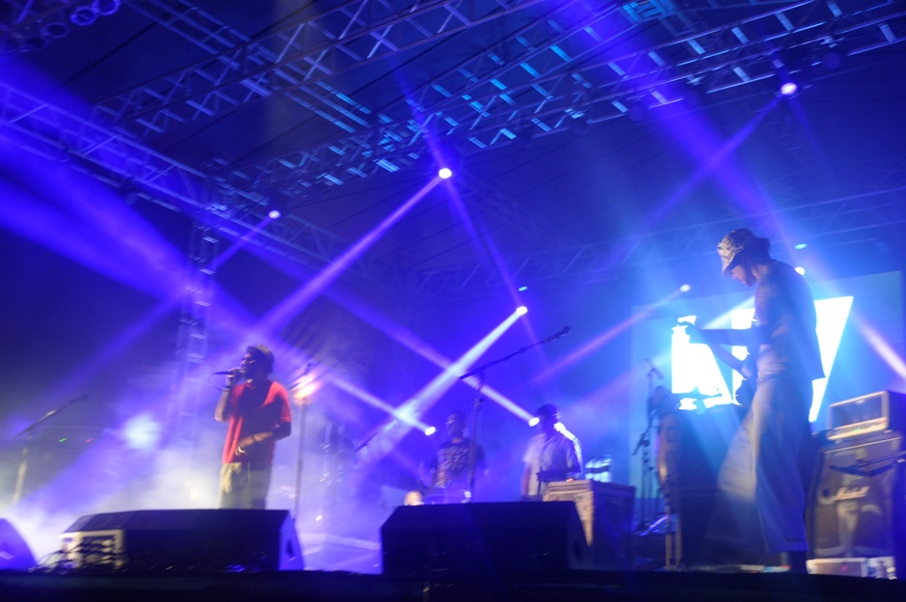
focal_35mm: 42
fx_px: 1056
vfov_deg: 31.8
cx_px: 453
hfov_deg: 46.5
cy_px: 301
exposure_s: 1/5
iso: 800
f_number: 4
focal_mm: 28
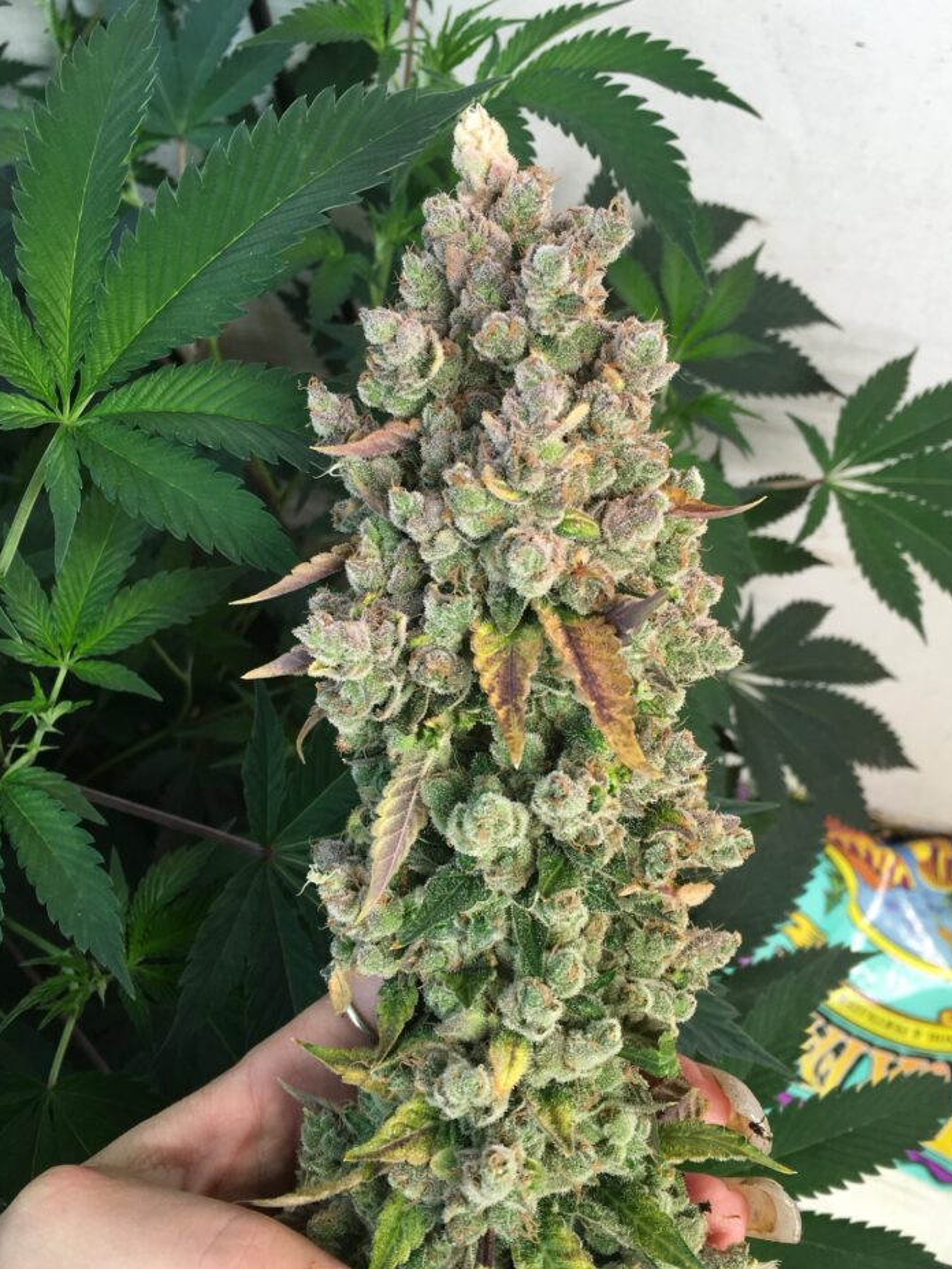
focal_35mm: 32
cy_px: 634
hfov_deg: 44.1
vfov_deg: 56.8
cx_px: 501
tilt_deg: -61.5
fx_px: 1173
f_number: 2.2
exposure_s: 1/120
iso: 25
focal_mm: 4.15
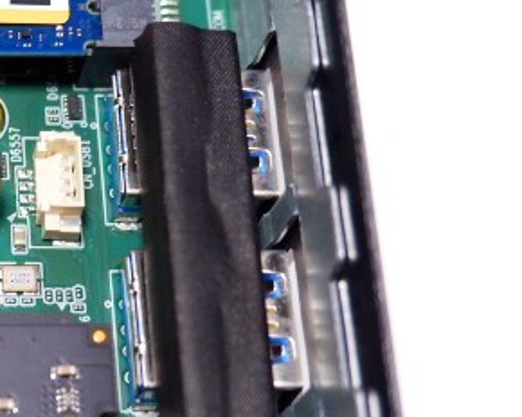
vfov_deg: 13.1
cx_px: -266
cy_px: 191
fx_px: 1823
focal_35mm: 118
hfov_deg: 15.1
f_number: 4.4
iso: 1000
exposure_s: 1/52
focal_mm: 25.6
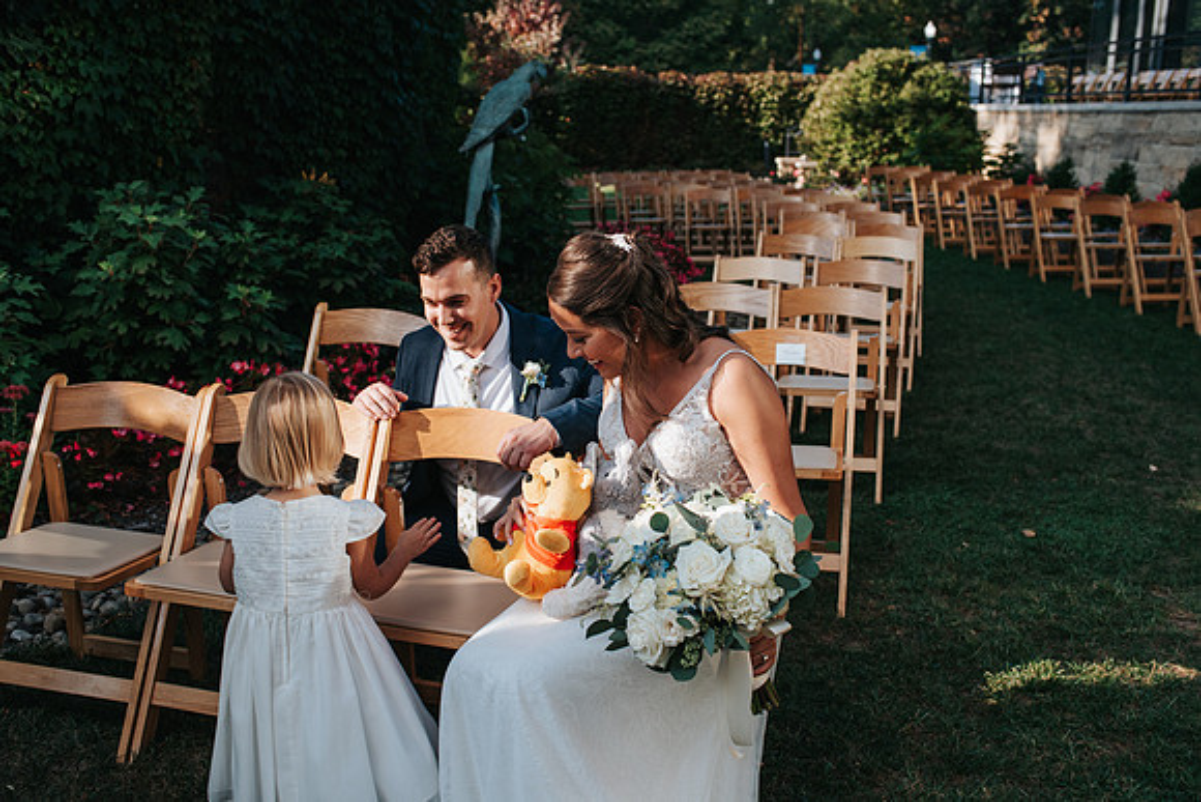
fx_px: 1168
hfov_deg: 54.4
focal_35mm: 35
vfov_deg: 37.9
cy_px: 401
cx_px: 600
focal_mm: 35
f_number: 4
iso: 450
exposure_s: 1/1250
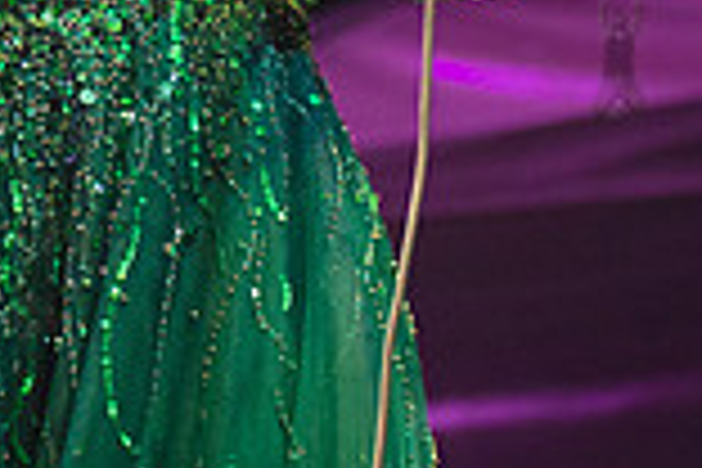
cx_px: -76
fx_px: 6629
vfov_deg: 4.0
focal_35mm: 340
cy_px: -205
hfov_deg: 6.0
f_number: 4
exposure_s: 1/640
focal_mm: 80
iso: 2500
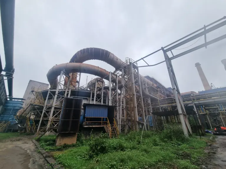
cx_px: 113
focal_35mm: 13
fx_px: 85
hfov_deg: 106.2
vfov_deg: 89.9
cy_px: 84
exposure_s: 1/491
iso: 50
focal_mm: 2.2
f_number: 2.2
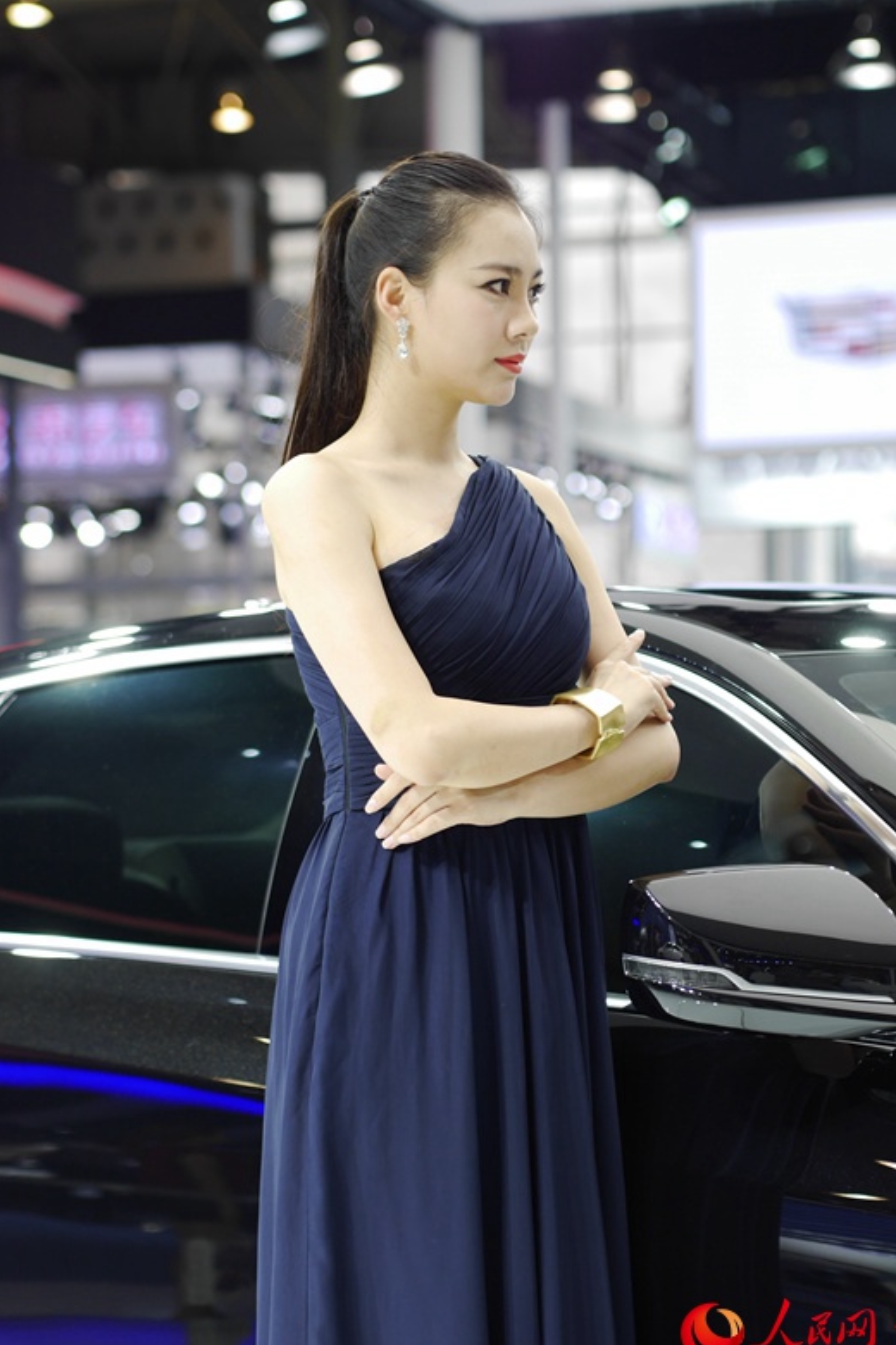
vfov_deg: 21.2
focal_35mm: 96
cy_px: 687
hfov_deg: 14.2
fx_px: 3587
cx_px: 482
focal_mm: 45
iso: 160
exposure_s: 1/250
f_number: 2
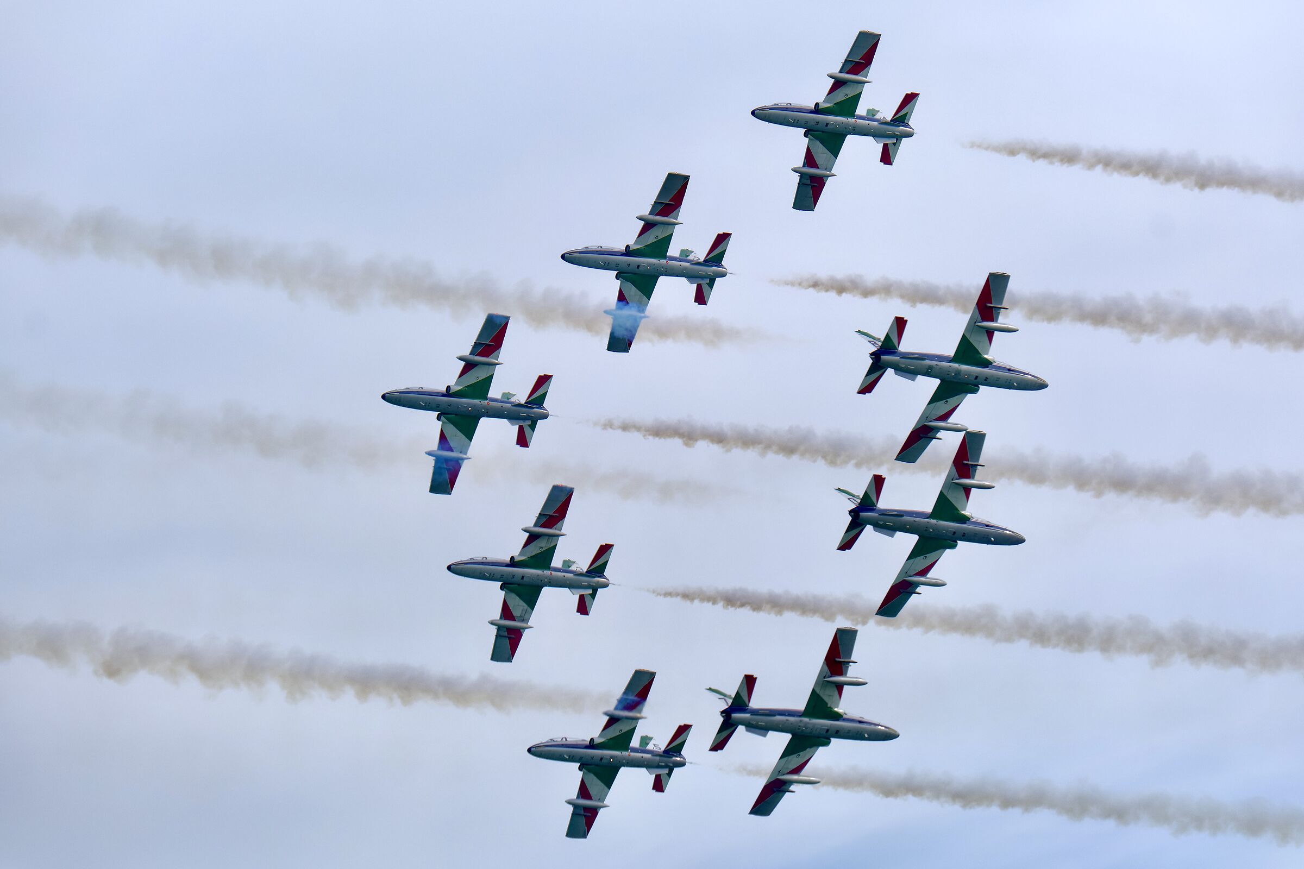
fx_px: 10866
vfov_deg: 4.6
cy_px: 434
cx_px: 652
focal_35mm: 300
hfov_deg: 6.9
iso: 800
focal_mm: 200
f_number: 8
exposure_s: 1/4000
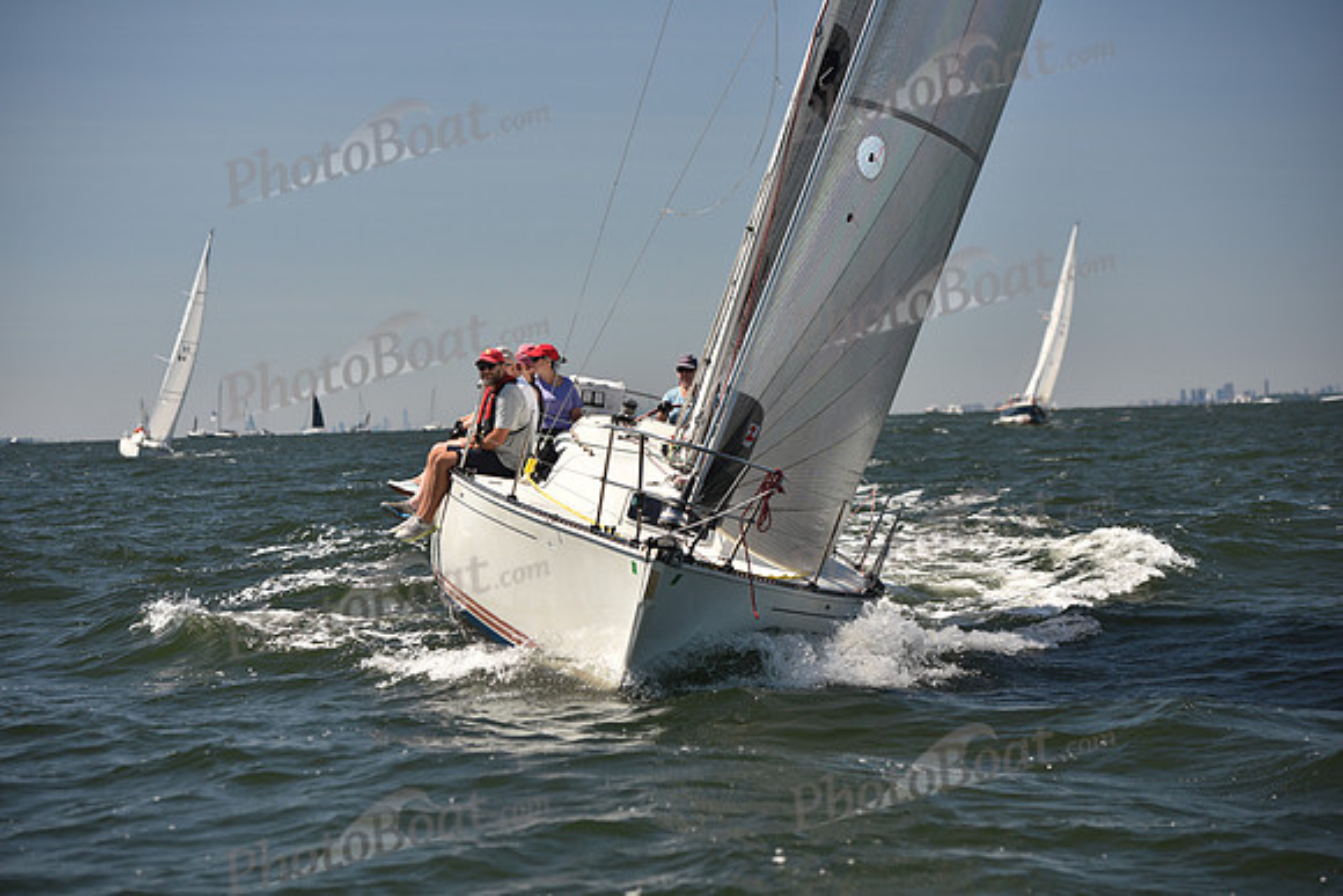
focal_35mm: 105
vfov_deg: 13.0
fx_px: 3918
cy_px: 448
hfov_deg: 19.5
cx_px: 672
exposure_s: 1/1250
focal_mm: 105
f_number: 4
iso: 250
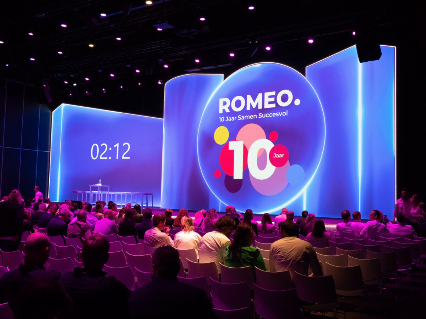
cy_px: 160
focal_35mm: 36
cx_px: 213
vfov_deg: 39.7
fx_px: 443
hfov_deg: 51.4
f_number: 6.3
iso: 3200
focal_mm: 18
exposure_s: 1/50
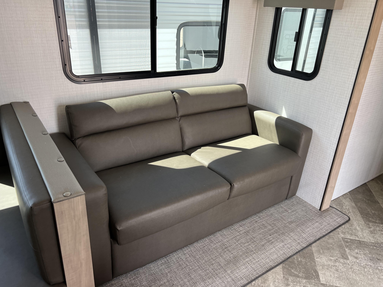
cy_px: 144
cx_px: 192
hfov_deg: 67.3
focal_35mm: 26
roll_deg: -2.8
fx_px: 288
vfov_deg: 53.1
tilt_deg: -26.7
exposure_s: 1/121
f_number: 1.5
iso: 40
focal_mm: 5.7
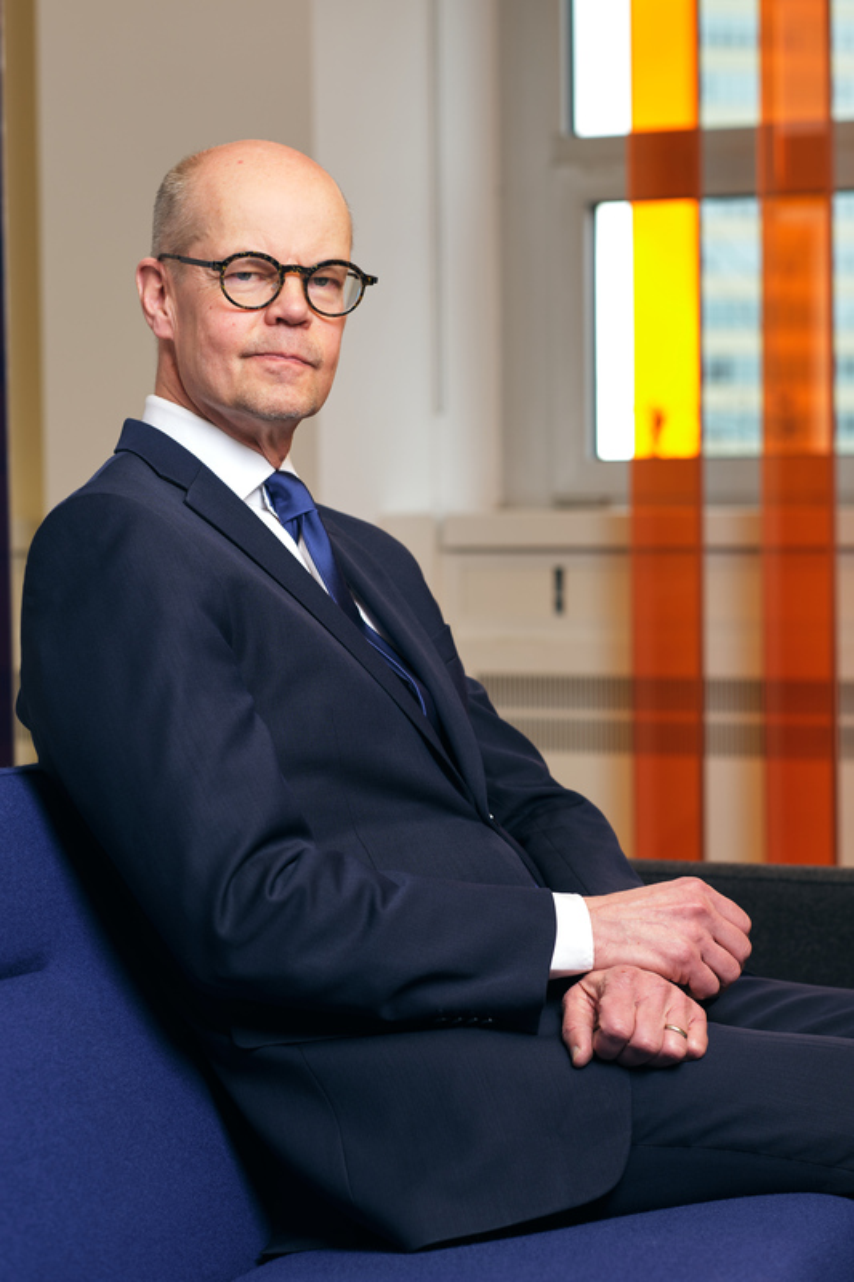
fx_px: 2990
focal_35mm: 84
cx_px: 427
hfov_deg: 16.3
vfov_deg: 24.2
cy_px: 641
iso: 80
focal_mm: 56
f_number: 3.2
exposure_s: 1/60
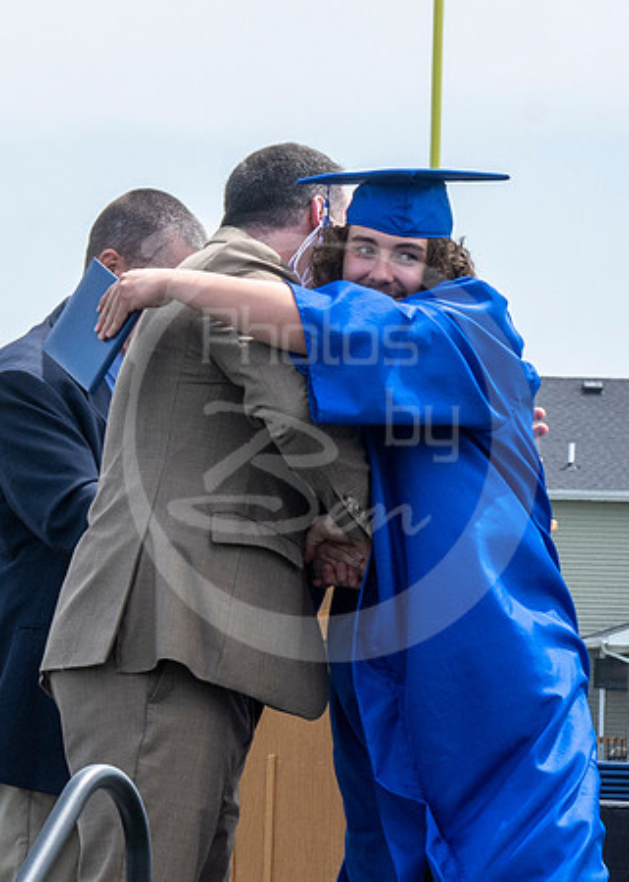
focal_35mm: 304
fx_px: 7597
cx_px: -183
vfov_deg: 6.6
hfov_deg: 4.7
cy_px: 321
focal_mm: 70
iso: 200
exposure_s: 1/250
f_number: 13
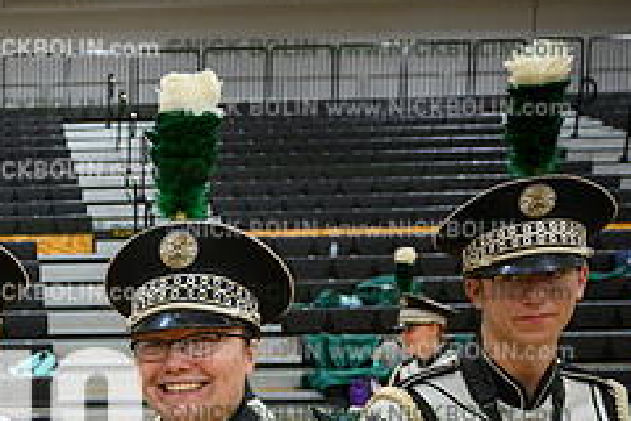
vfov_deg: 22.0
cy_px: 474
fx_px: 1017
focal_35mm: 58
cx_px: -45
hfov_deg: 31.1
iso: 1250
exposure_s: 1/250
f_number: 4
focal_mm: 24
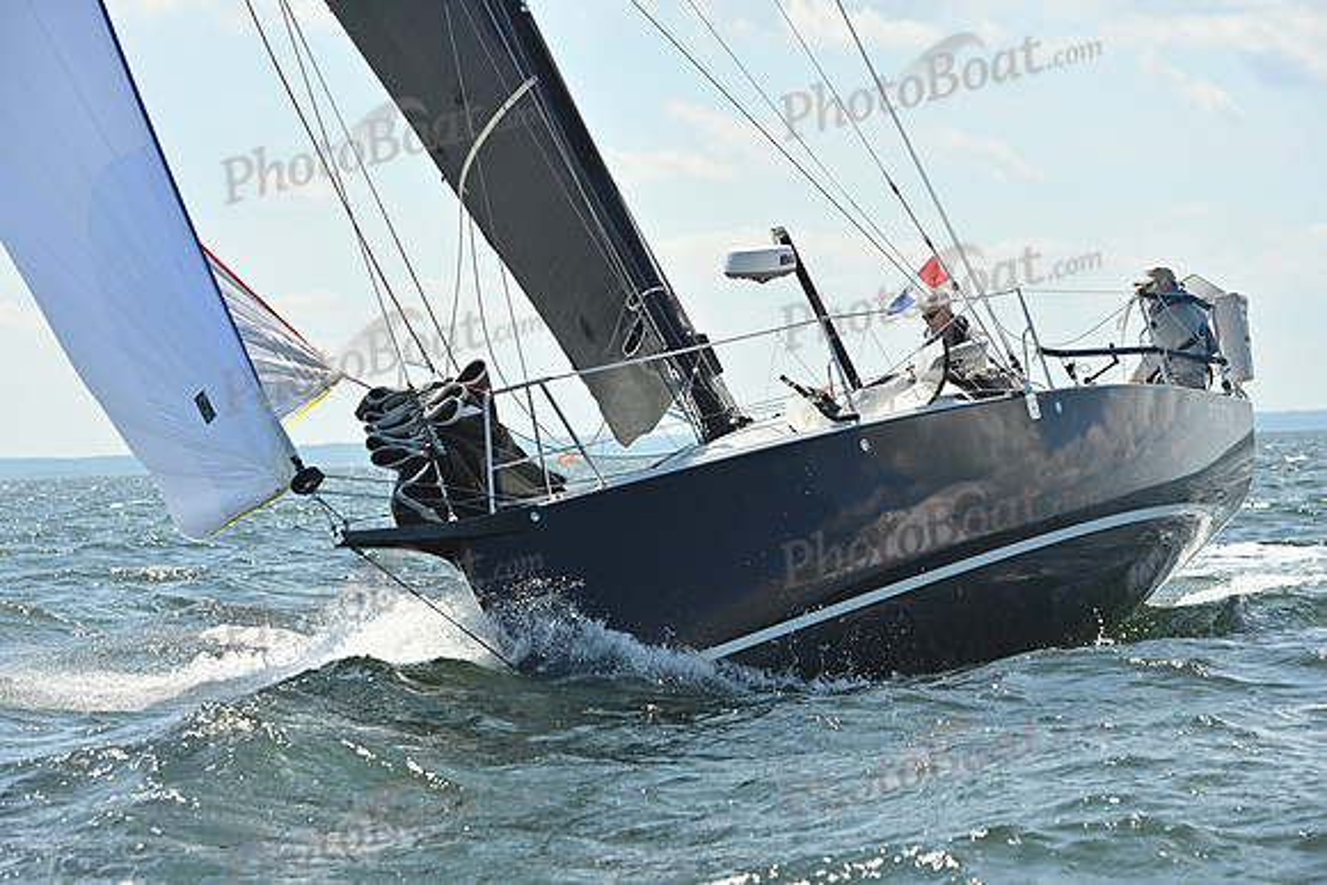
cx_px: 664
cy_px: 442
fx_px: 4609
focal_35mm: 125
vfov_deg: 11.0
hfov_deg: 16.4
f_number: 7.1
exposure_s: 1/1250
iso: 250
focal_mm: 125
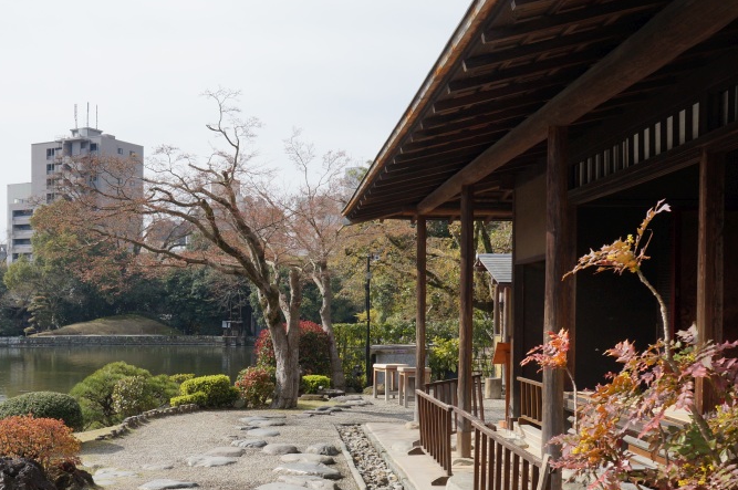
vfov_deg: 29.5
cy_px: 338
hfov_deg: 42.8
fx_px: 921
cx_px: 219
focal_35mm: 45
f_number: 8
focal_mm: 20
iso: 200
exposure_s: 1/500
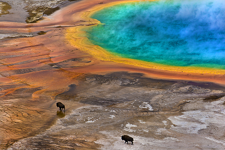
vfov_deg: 8.7
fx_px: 984
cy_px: 75
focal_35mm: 158
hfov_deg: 13.0
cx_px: 112
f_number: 8
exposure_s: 1/1000
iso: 100
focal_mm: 105
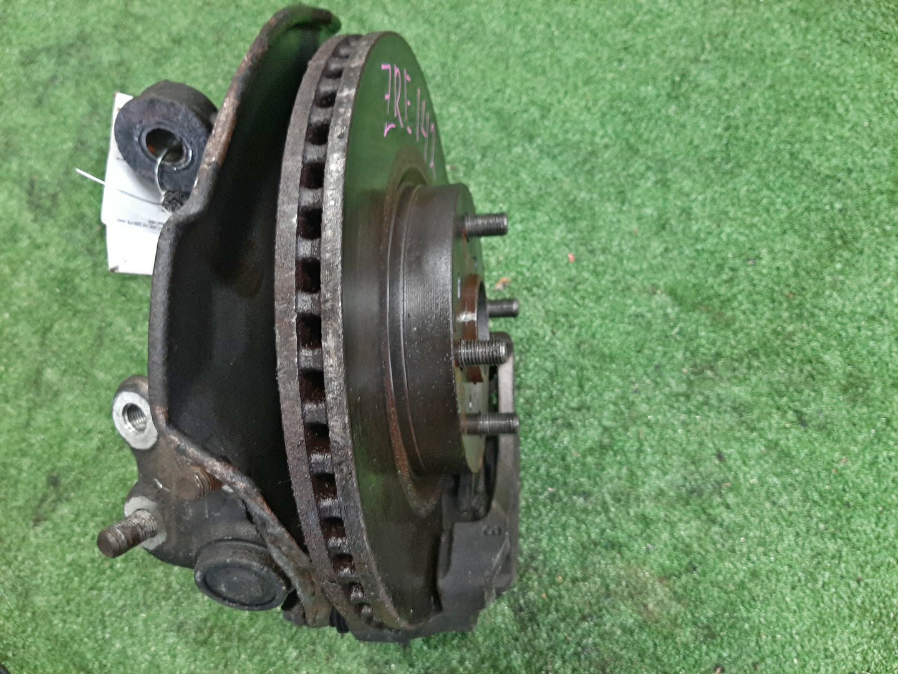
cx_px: 449
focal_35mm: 26
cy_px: 337
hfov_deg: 67.3
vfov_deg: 53.1
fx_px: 674
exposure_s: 1/25
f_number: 1.7
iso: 175
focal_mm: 3.93
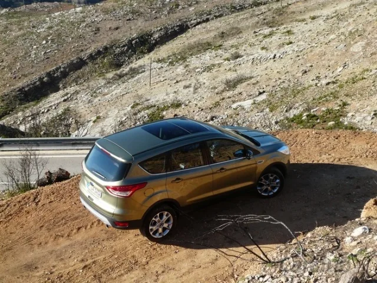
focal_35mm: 49
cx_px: 188
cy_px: 142
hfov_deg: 38.9
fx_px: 534
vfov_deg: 29.7
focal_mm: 8.1
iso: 100
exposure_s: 1/250
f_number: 5.6
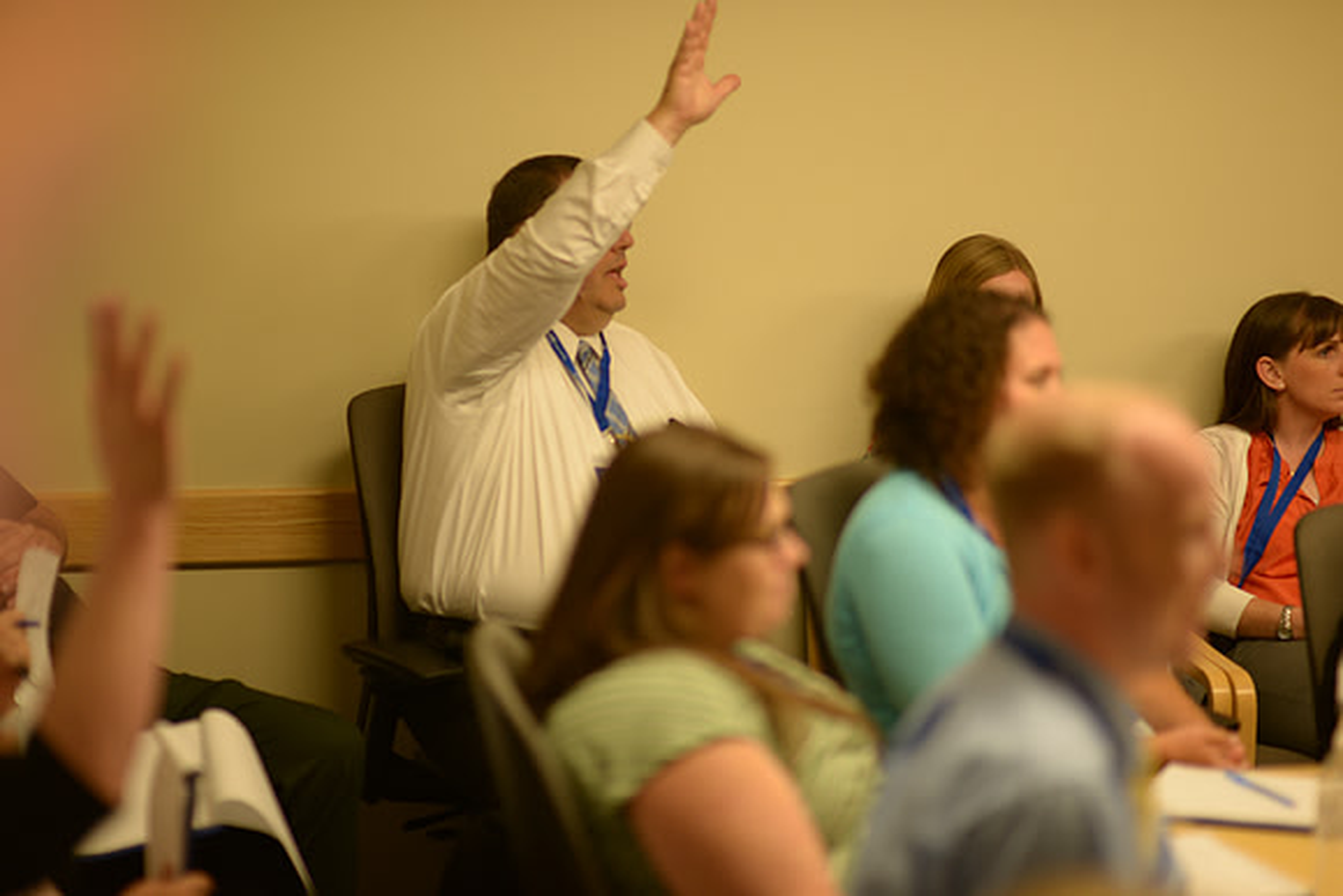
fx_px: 3172
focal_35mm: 85
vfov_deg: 16.1
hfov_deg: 23.9
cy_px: 448
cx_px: 672
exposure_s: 1/125
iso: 400
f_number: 1.4
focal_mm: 85
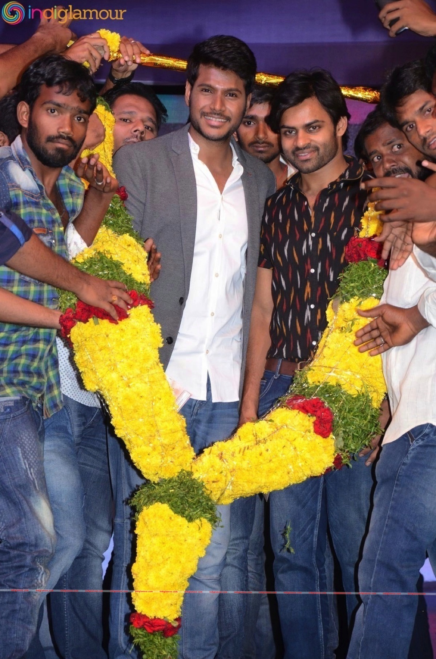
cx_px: 218
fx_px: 2873
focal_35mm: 158
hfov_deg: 8.7
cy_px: 330
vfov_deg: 13.1
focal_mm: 105
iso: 1250
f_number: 6.3
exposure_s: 1/125
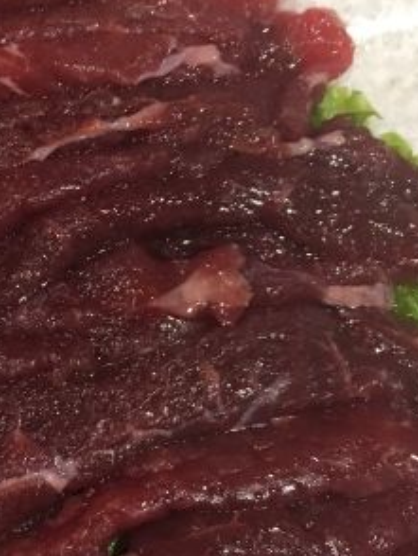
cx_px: 1
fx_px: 1109
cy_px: 295
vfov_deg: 28.1
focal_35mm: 69
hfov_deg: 20.7
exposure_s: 1/17
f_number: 2.2
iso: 100
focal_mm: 4.15
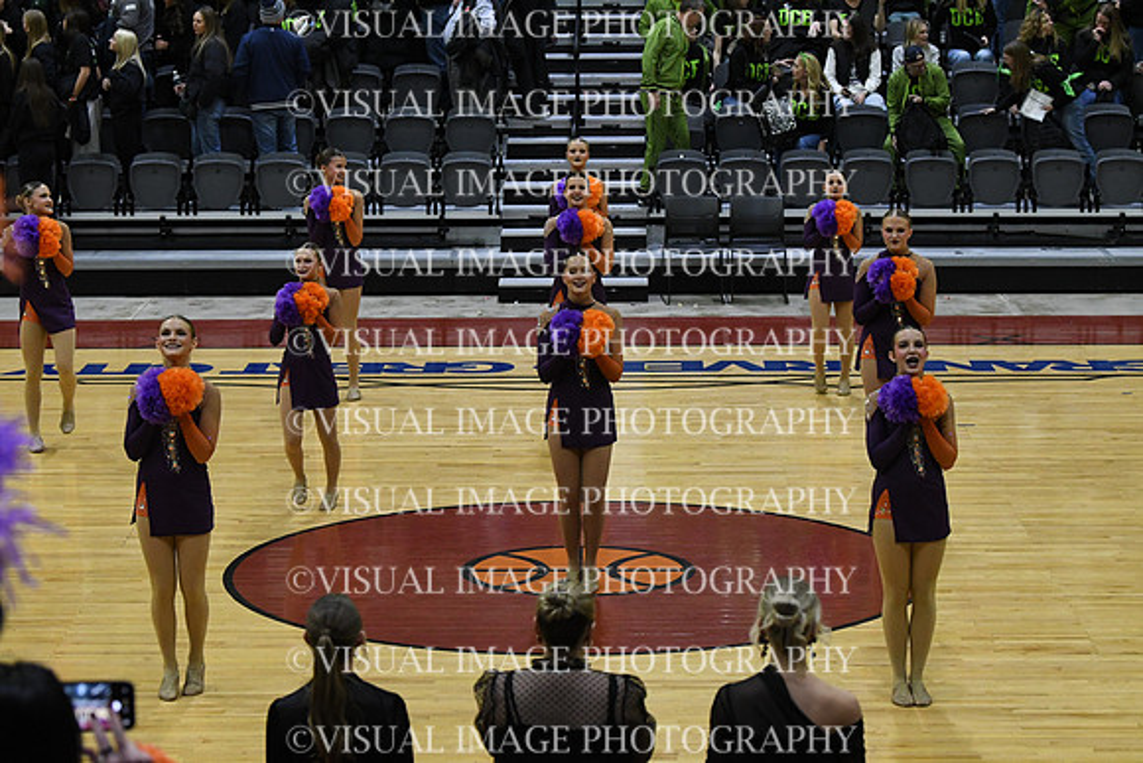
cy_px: 382
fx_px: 3334
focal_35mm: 105
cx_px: 572
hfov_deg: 19.5
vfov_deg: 13.0
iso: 4000
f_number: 4
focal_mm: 70
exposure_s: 1/500
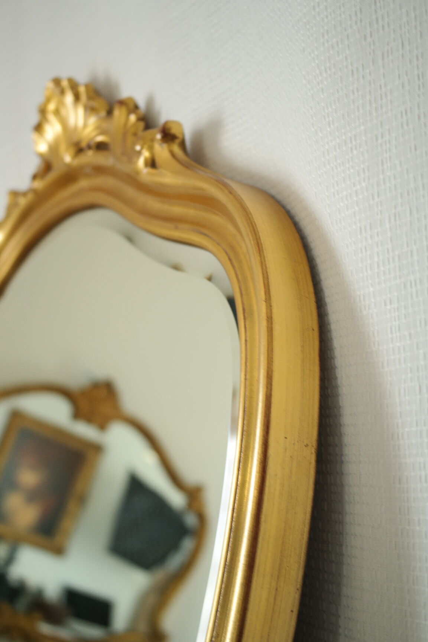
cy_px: 321
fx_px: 820
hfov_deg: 29.2
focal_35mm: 46
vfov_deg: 42.7
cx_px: 214
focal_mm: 30
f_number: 6.3
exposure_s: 1/30
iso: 400
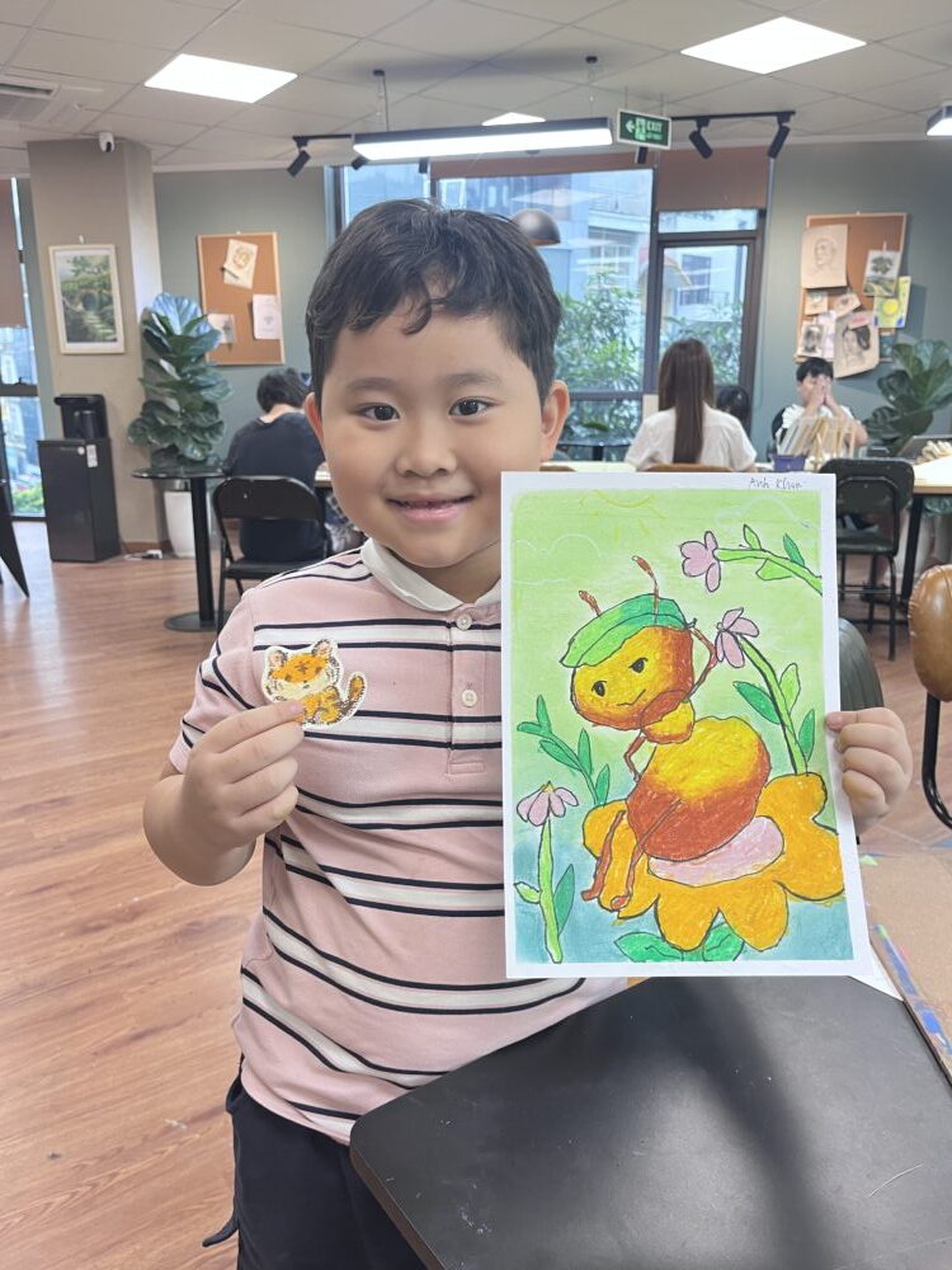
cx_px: 476
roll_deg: +1.1
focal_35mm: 26
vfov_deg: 67.3
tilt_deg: -14.7
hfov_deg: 53.1
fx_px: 953
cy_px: 635
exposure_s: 1/90
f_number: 1.6
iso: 125
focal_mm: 5.1
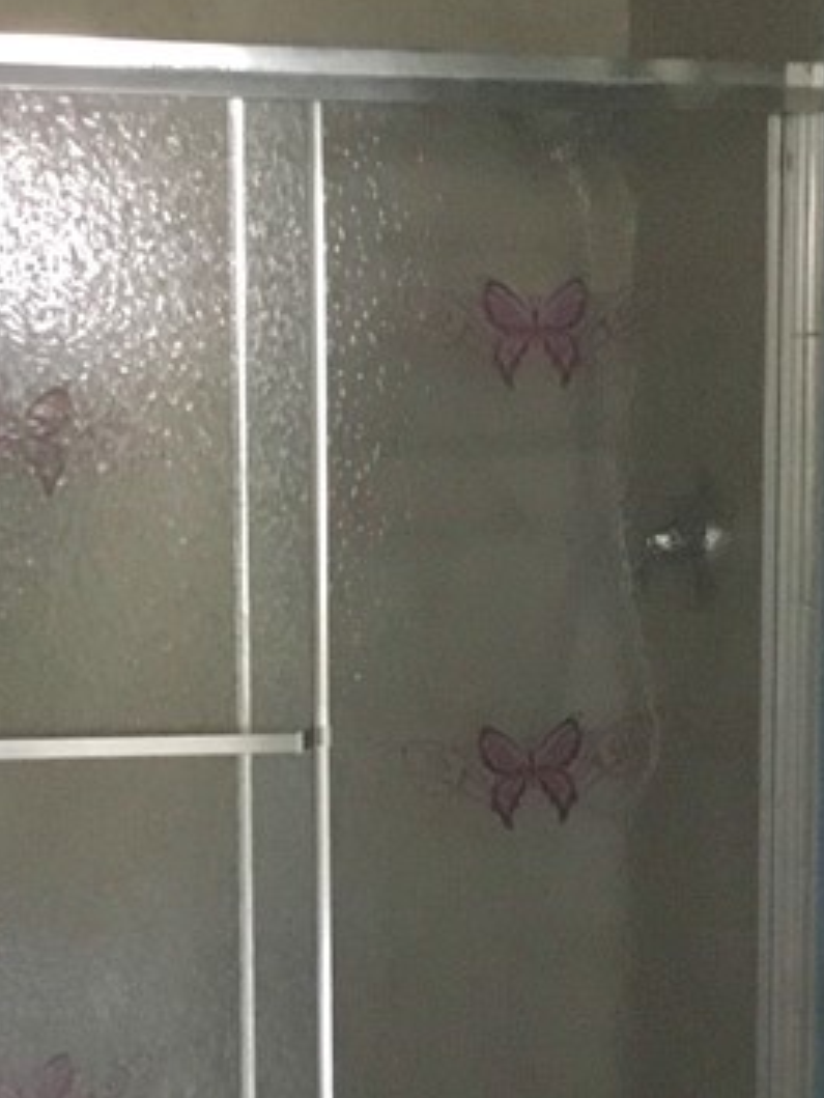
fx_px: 2855
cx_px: 516
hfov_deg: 16.4
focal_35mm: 90
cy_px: 809
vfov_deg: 21.6
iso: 500
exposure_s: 1/15
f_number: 2.4
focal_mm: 3.3
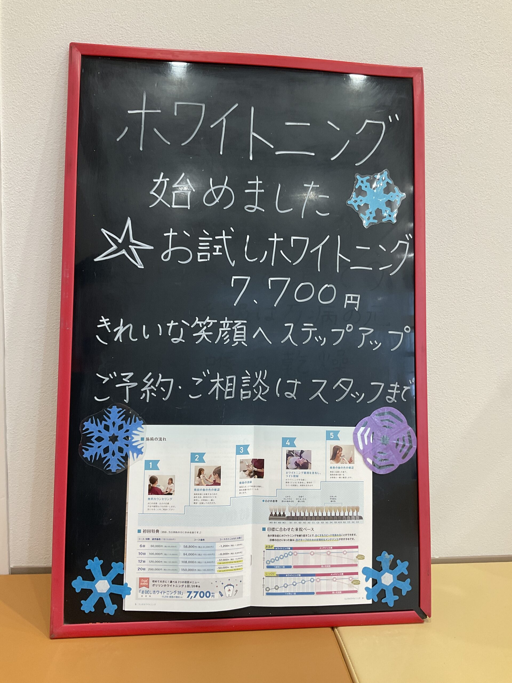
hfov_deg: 48.2
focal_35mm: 29
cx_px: 256
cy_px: 342
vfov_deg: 61.7
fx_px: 572
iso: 50
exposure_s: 1/60
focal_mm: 3
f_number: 1.8
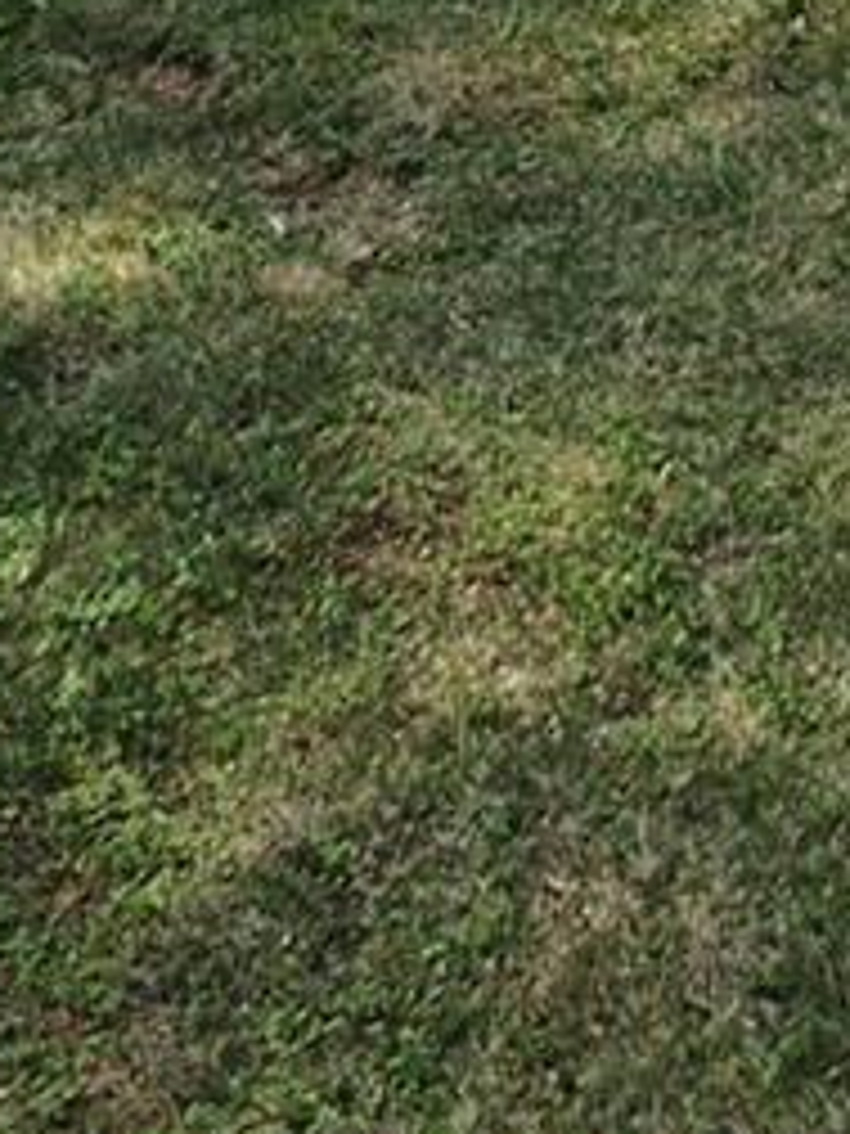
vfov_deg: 12.0
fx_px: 4584
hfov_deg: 10.5
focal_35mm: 140
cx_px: 877
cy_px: -1390
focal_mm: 5.4
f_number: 1.8
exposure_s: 1/1376
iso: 25
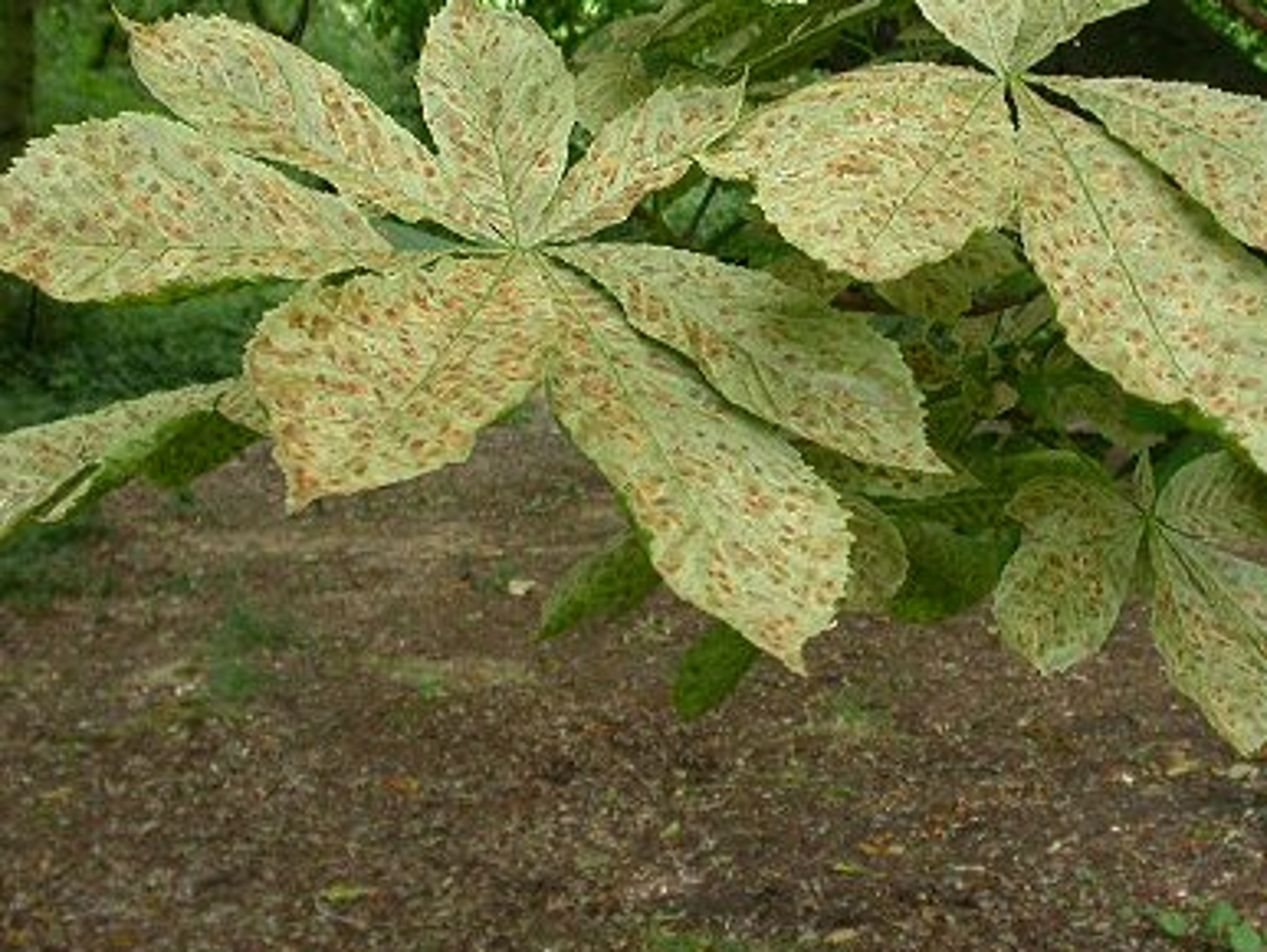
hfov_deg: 32.6
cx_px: 775
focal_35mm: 59
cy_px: 371
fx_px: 2161
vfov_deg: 24.8
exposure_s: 1/83.5
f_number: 3.3
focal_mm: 7.85
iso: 100
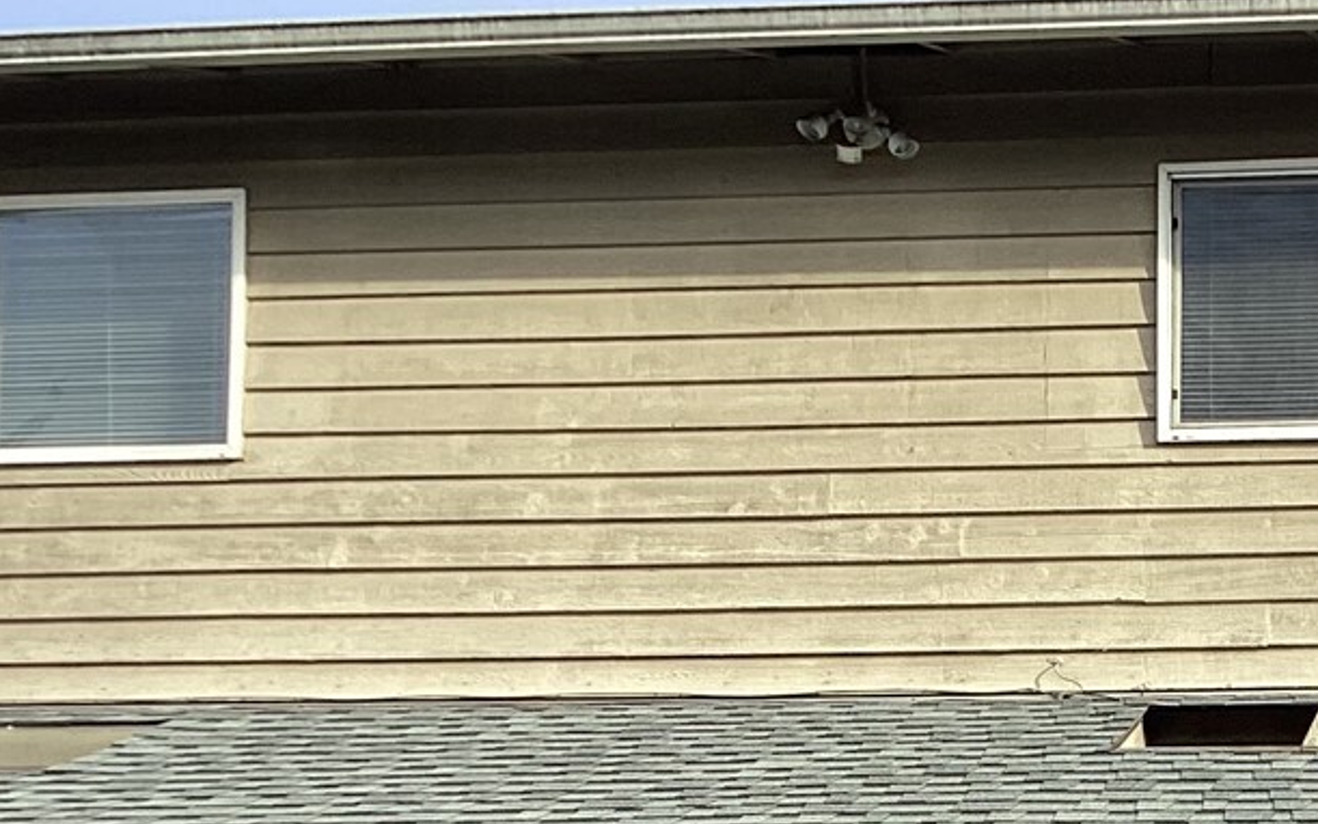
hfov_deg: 23.2
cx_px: 1271
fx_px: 3089
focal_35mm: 86
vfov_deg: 14.6
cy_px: 1066
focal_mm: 3.3
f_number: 2.4
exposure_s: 1/403
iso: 25
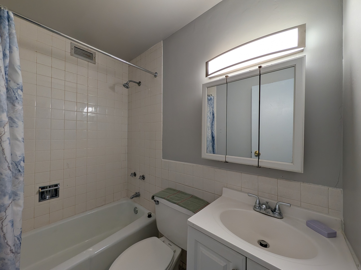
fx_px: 125
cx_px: 180
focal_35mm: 12
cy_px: 135
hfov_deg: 110.5
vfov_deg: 94.5
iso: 77
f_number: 1.7
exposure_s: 1/120
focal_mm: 2.02
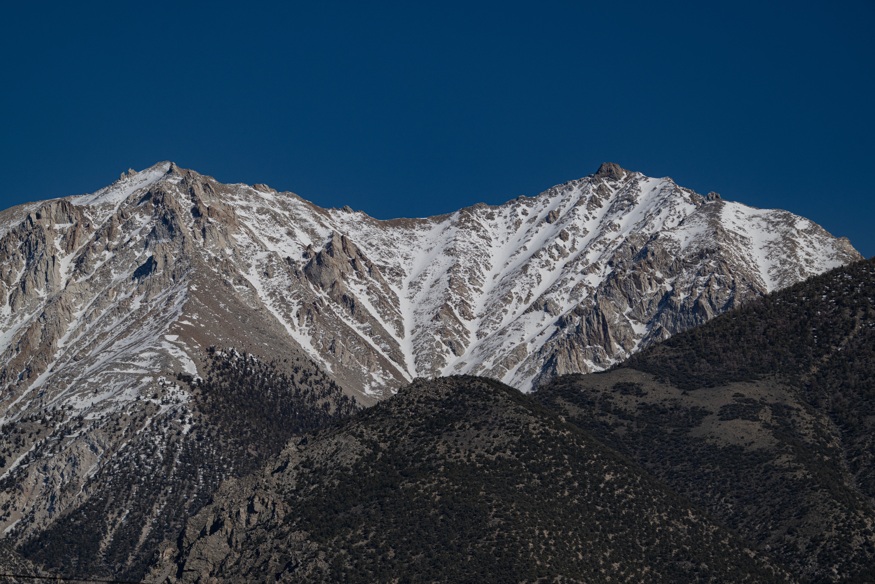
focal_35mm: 190
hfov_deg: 10.8
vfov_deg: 7.2
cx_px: 438
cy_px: 292
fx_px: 4618
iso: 180
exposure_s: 1/2000
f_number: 8
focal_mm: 190
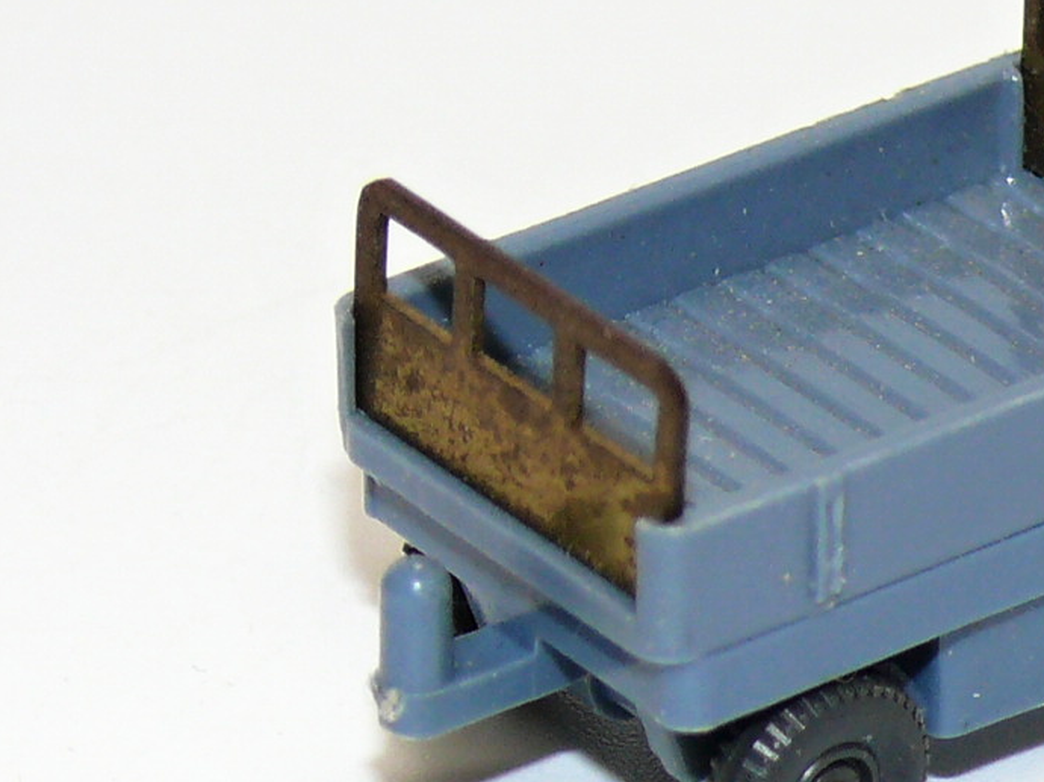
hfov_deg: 5.7
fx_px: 10492
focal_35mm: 348
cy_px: 322
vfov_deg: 4.3
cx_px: 1036
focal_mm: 17.8
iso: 100
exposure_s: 1/30
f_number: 4
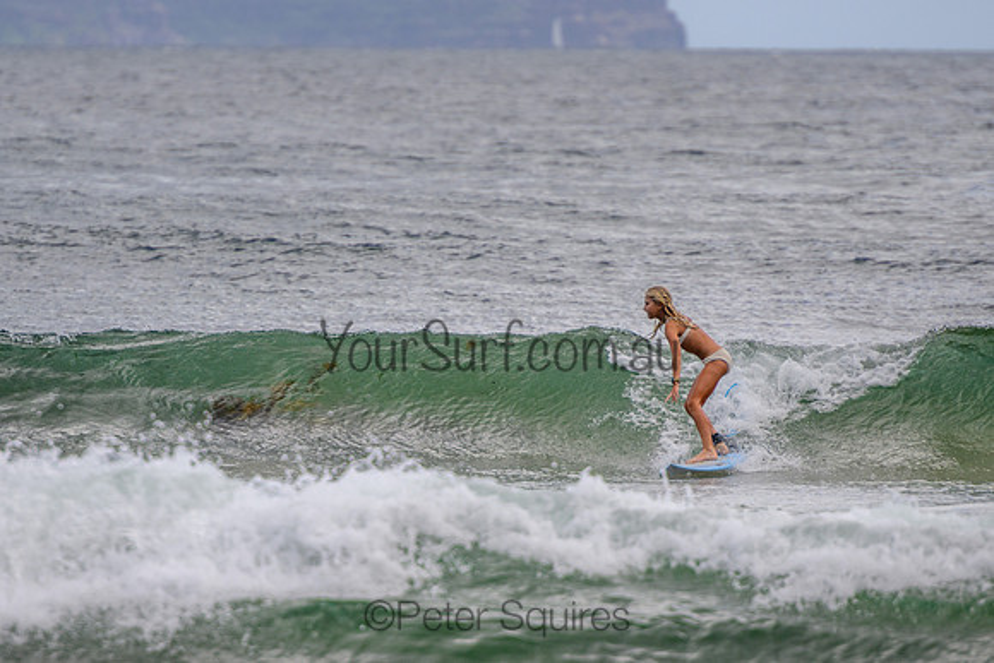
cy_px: 456
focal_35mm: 550
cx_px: 417
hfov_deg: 3.7
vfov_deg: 2.5
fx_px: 15185
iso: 280
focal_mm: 400
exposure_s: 1/2000
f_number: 5.6
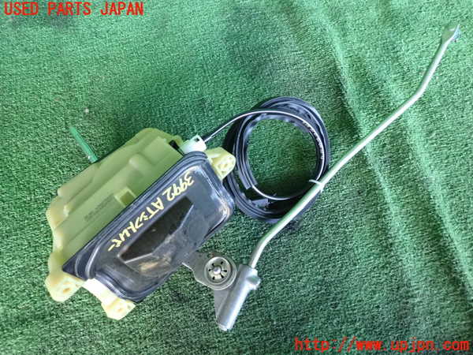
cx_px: 236
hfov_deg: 69.4
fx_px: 342
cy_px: 178
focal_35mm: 25
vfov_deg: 54.9
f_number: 2
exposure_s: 1/125
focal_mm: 4.5
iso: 1250
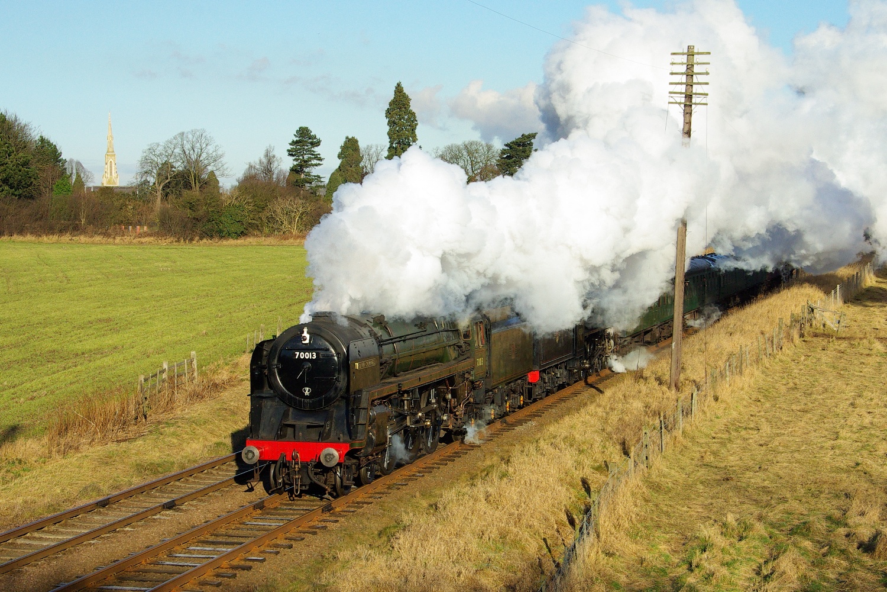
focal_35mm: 57
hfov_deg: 35.1
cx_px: 444
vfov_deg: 23.8
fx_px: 1404
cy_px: 296
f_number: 8
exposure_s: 1/750
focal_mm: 38
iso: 400
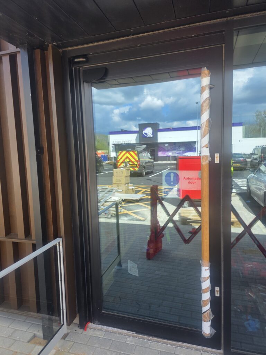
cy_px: 178
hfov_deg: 58.9
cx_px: 133
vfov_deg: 73.9
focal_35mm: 23
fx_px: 236
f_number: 1.7
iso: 32
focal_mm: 6.3
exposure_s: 1/359
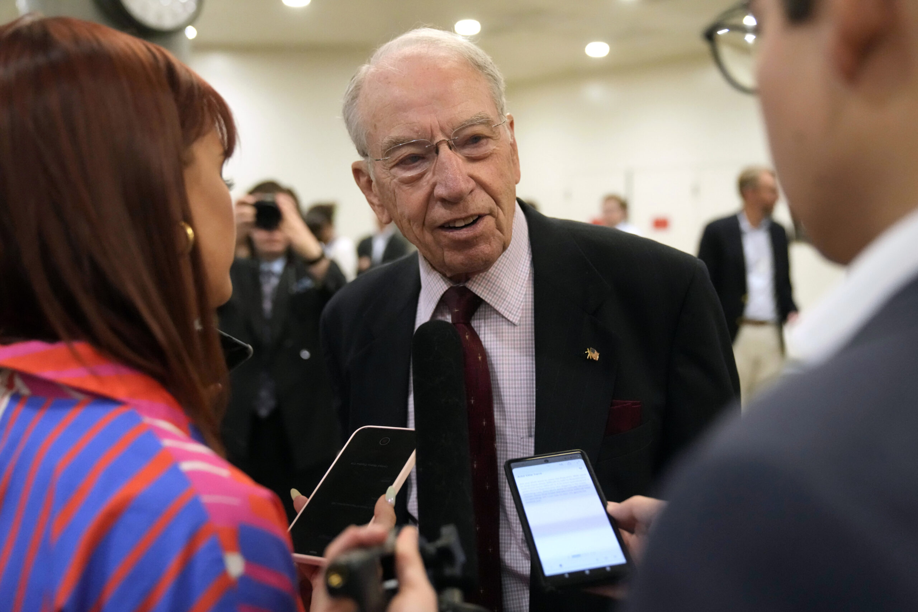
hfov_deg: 50.7
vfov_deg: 35.0
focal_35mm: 38
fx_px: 969
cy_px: 306
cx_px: 459
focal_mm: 38
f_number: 2.8
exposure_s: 1/400
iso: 8000
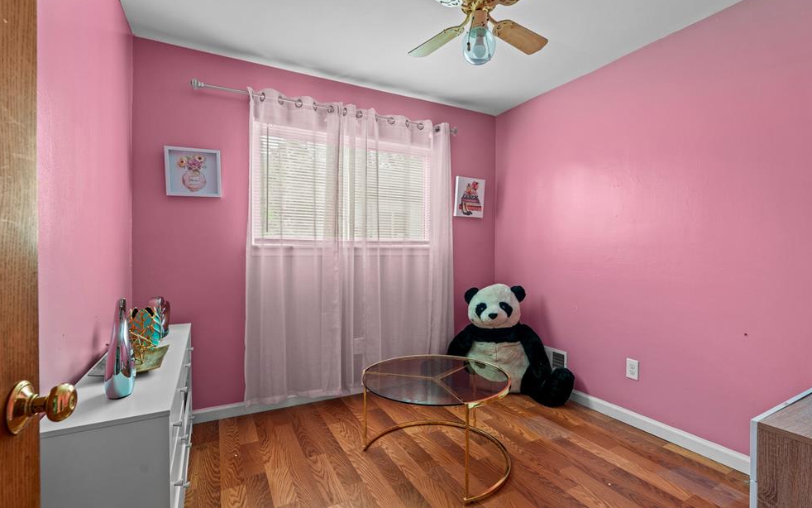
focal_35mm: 17
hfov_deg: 94.3
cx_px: 418
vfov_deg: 68.0
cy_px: 259
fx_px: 376
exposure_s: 1.3
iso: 400
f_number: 8
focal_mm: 16
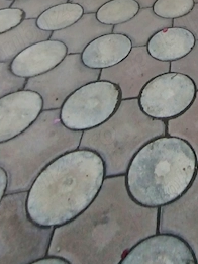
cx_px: 264
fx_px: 351
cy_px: -102
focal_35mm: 46
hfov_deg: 26.3
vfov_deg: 30.0
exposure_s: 1/100
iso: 64
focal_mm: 1.65
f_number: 2.2
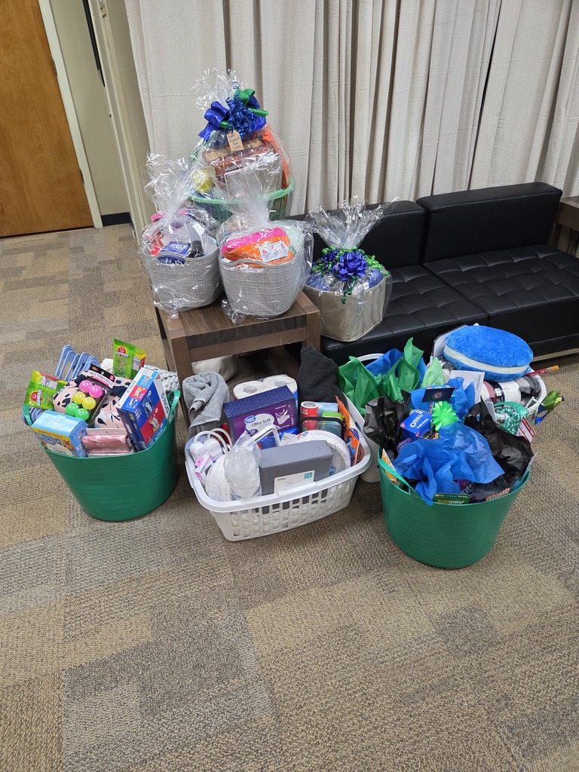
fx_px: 513
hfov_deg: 58.9
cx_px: 290
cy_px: 386
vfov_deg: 73.9
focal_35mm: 23
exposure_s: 1/120
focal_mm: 5.4
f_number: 1.8
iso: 320
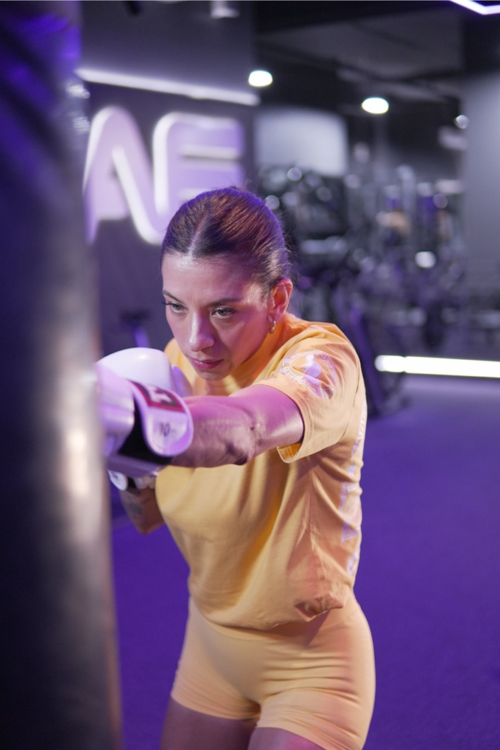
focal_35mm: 45
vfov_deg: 43.6
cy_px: 375
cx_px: 250
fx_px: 938
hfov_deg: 29.9
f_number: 1.4
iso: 1600
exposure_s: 1/1000
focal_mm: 30
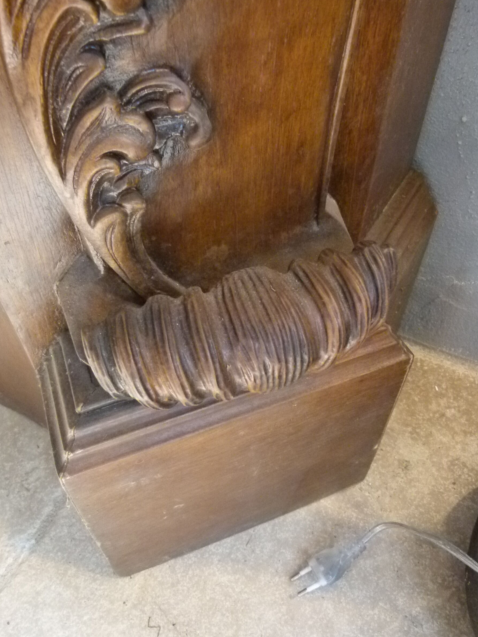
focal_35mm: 27
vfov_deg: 65.3
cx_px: 236
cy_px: 310
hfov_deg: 51.4
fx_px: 497
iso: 500
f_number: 2.8
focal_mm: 4.5
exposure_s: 1/125
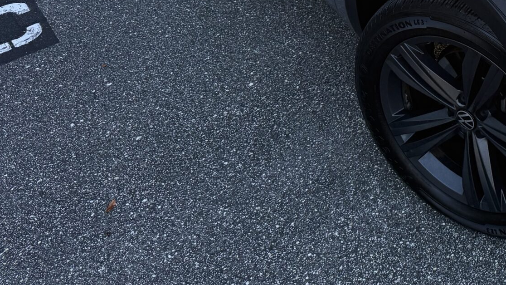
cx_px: 532
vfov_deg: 18.1
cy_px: -129
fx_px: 805
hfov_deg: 31.6
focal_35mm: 60
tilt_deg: -27.9
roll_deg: -0.4
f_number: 1.78
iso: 100
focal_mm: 6.76
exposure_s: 1/602
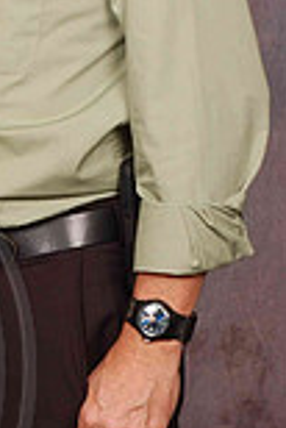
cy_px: 0
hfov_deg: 6.8
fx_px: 2390
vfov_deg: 10.1
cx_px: -126
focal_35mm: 201
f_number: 10
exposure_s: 1/125
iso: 200
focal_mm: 46
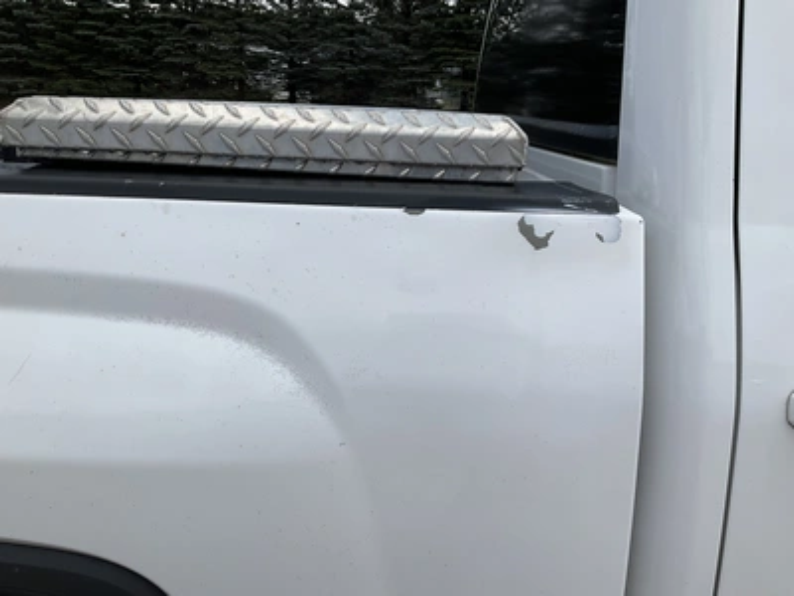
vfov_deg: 48.2
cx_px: 397
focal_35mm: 29
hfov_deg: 61.7
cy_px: 298
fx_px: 665
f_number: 1.8
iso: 25
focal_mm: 3
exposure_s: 1/2227
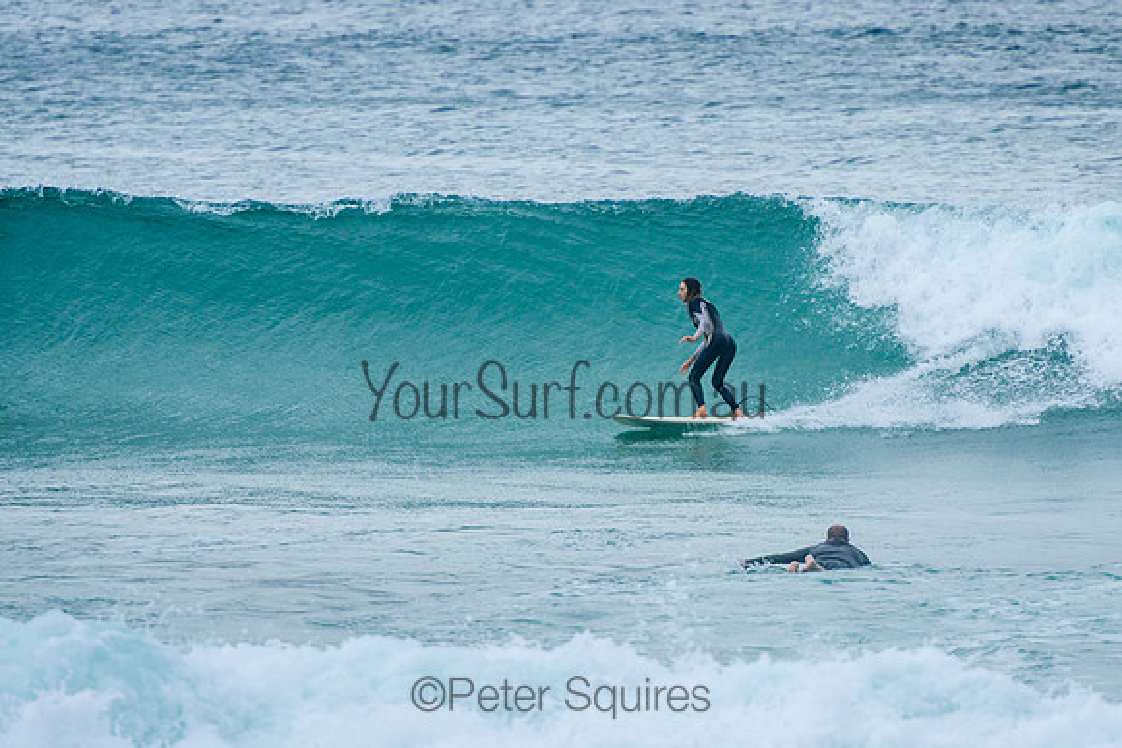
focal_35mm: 550
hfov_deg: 3.7
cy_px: 369
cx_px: 677
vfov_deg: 2.5
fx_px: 17156
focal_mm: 400
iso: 280
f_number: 5.6
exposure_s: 1/2000
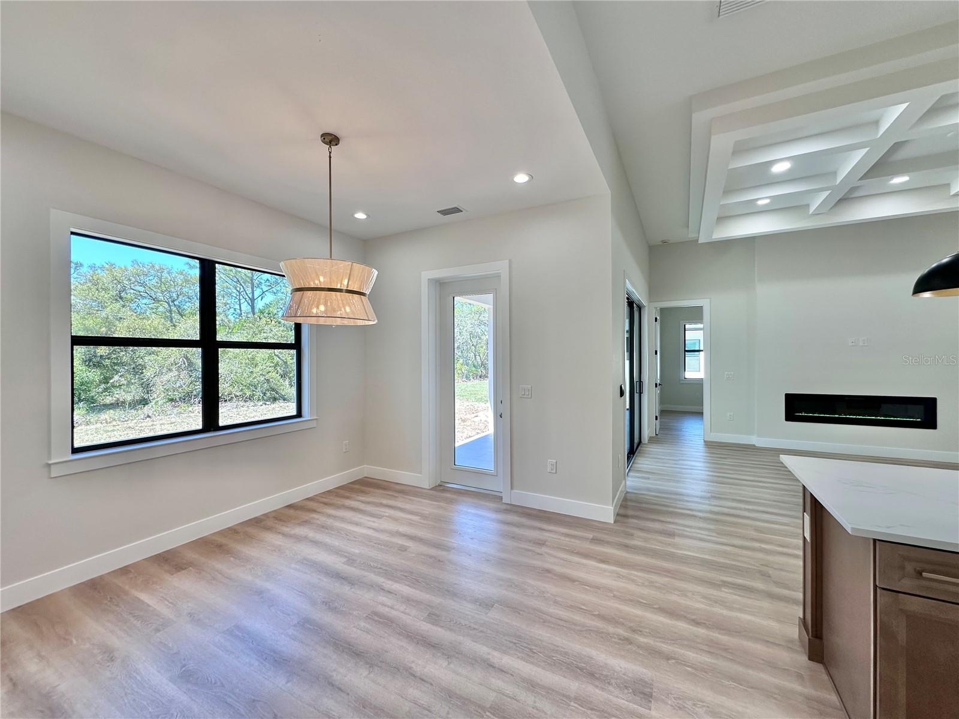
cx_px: 480
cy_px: 360
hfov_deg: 102.1
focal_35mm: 14
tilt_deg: +0.2
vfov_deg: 85.7
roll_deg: -0.3
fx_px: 388
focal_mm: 2.22
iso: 50
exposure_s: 1/120
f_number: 2.2
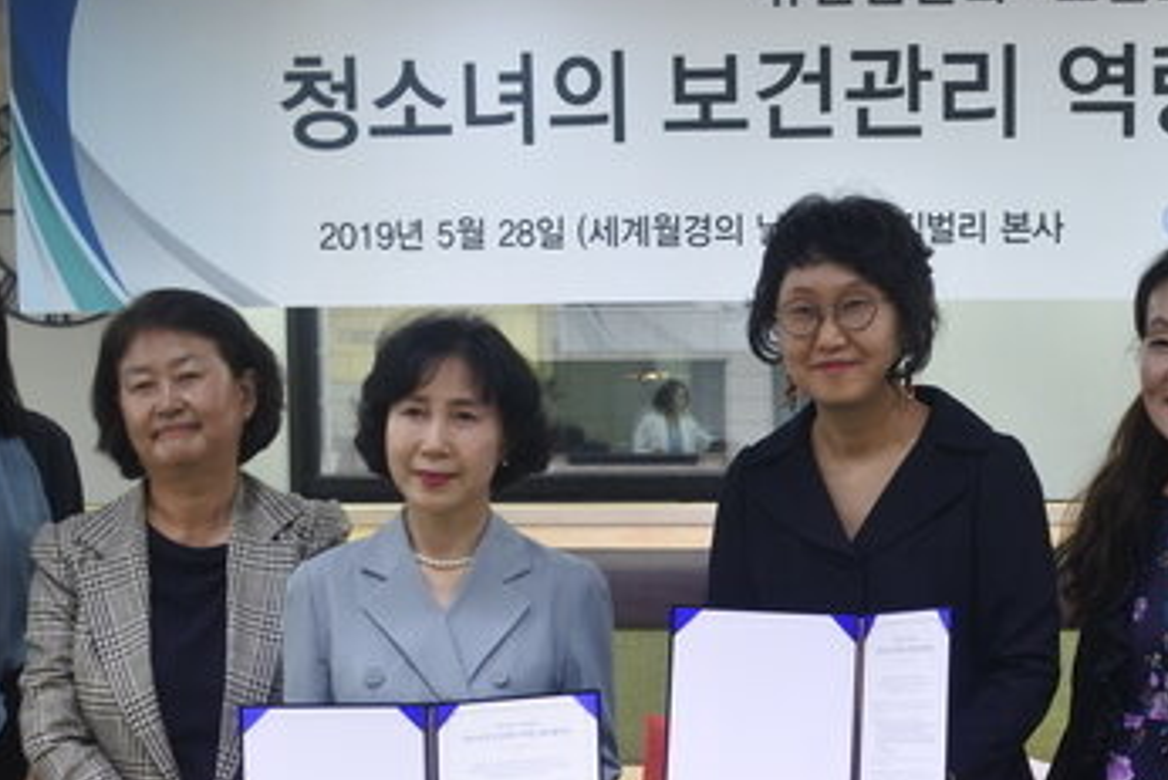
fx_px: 2824
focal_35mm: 87
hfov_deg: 23.1
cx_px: 874
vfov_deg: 15.6
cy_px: 687
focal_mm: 16.1
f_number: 4.5
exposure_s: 1/10
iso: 160
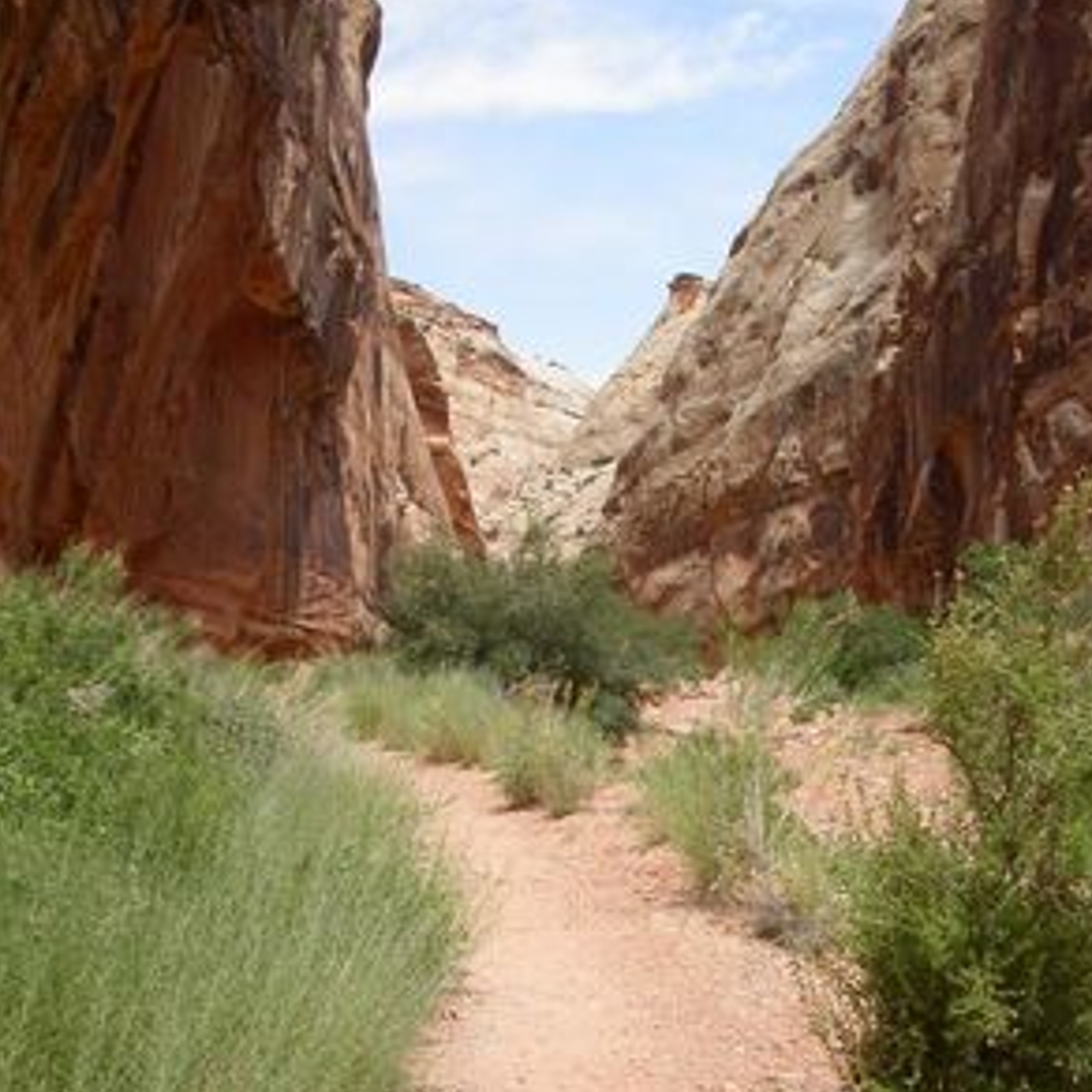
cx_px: 557
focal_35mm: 46
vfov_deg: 36.6
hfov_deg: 36.8
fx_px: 1642
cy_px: 666
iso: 100
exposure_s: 1/250
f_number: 8
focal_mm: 7.8
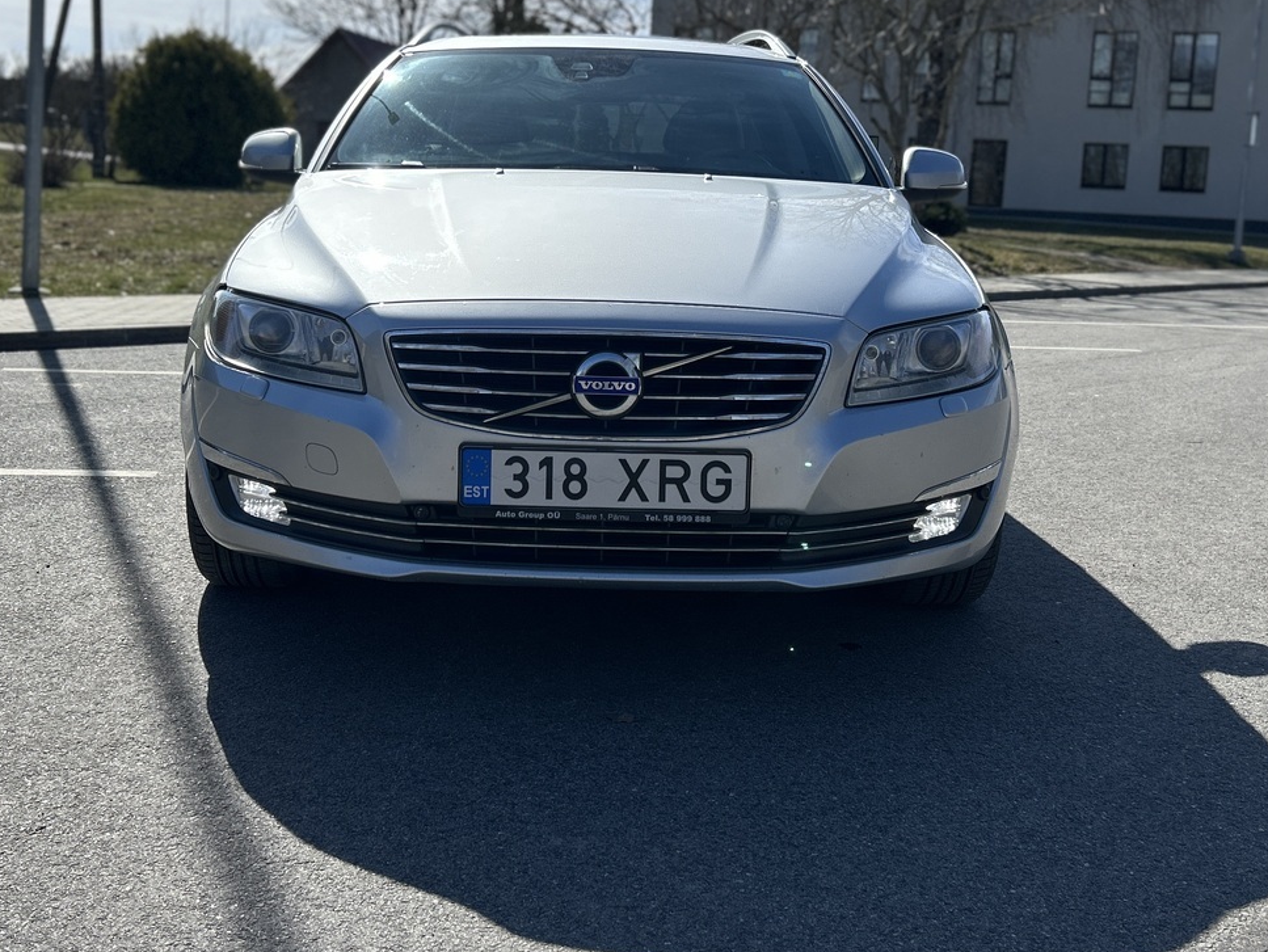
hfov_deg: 43.8
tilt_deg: -4.6
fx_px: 1576
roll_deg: -3.3
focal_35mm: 43
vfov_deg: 33.5
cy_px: 361
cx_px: 595
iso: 50
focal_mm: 5.7
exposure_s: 1/6579
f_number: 1.5
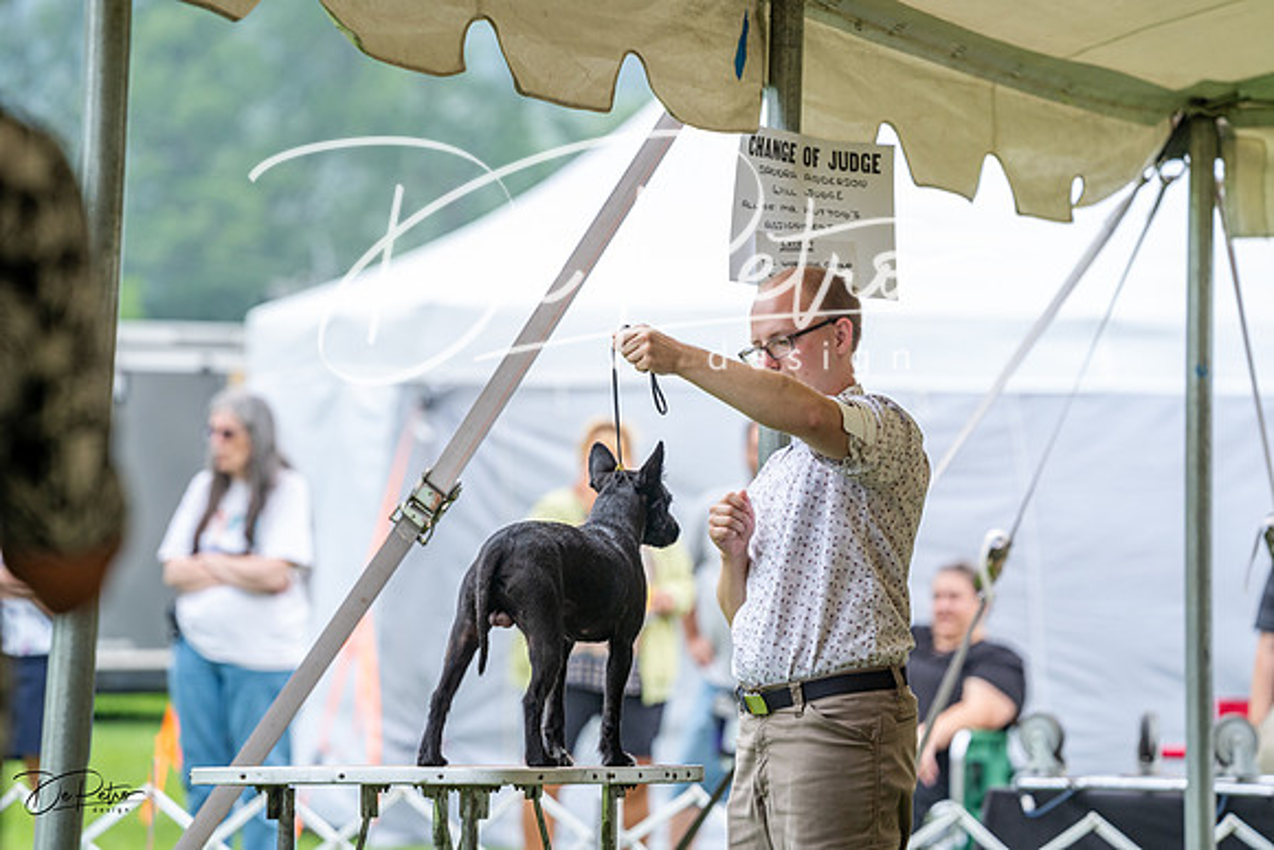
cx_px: 637
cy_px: 425
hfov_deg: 10.3
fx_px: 7079
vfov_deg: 6.9
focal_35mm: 200
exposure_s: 1/400
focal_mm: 200
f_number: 4.5
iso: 400
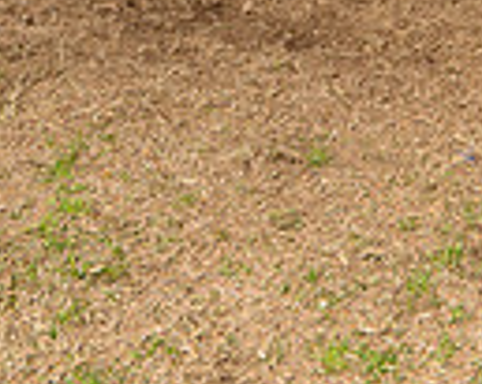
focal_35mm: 82
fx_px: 1169
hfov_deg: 23.3
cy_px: -414
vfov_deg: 14.8
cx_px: 198
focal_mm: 25
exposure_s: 1/250
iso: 200
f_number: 6.3
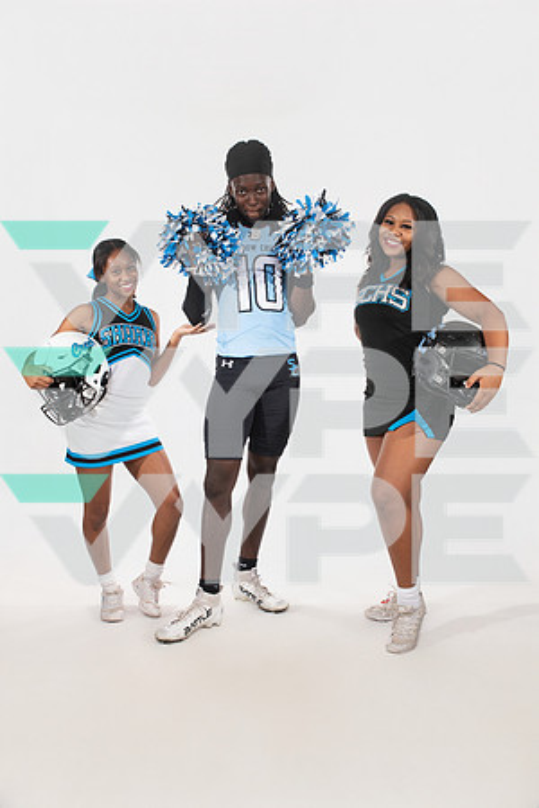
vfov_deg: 55.8
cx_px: 270
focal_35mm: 34
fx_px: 764
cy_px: 404
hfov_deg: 38.9
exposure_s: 1/320
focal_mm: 34
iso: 500
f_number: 7.1
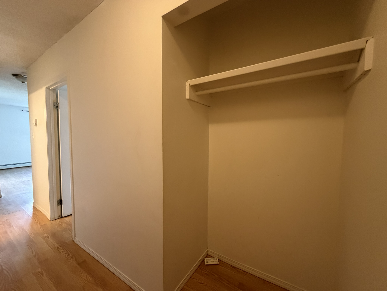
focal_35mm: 14
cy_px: 146
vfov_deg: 85.7
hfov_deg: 102.1
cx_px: 194
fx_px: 157
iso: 500
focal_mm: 2.22
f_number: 2.2
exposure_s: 1/60
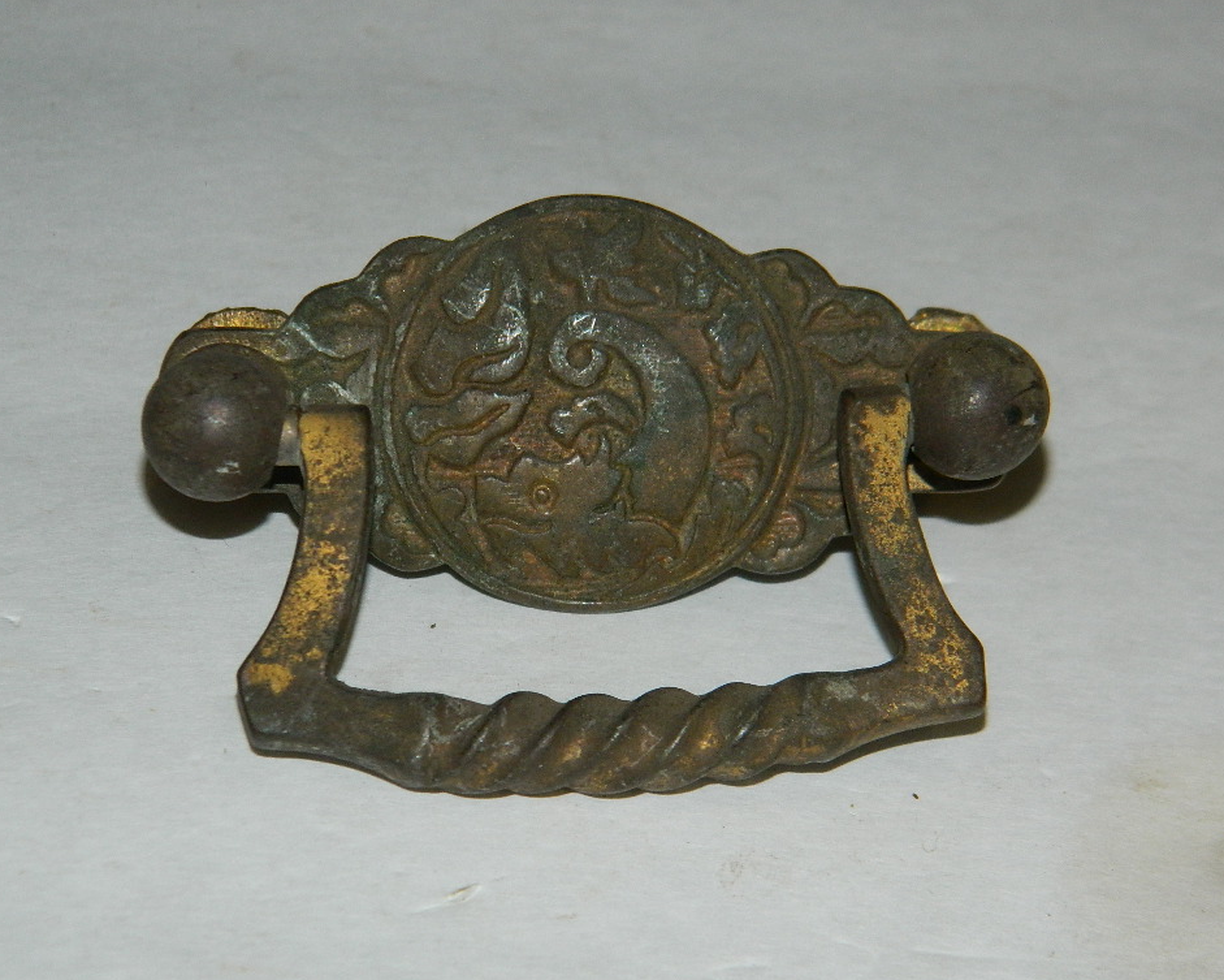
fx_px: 4963
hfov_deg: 14.1
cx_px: 609
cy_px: 485
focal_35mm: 137
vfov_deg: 11.3
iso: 200
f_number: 4.7
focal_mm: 23.2
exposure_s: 1/60
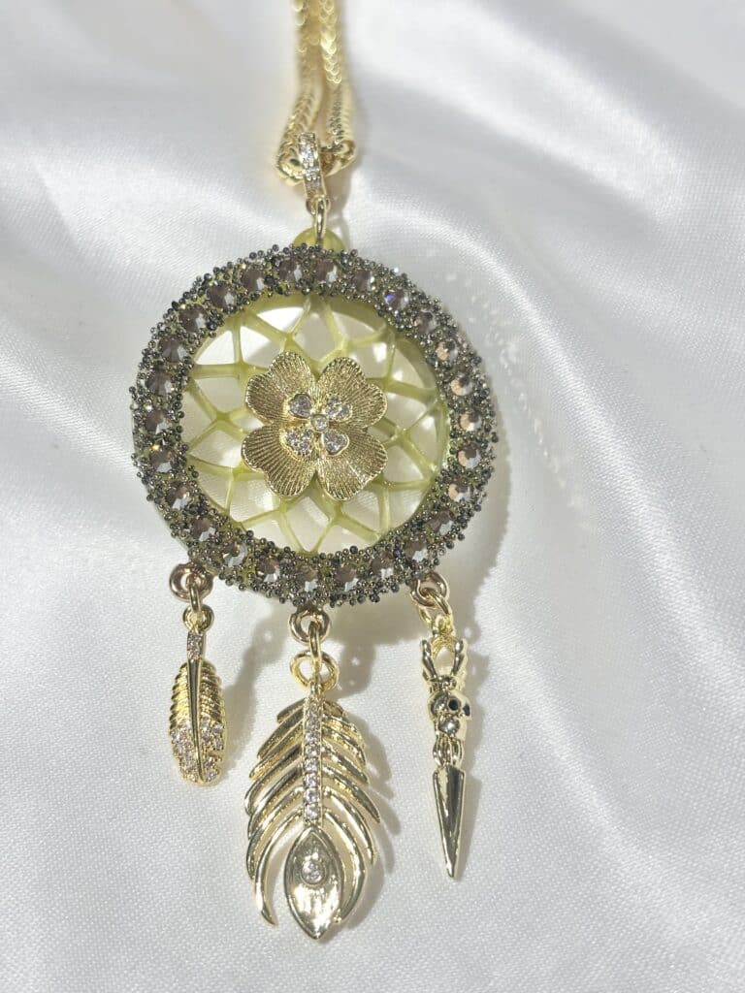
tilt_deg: -49.3
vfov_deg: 36.8
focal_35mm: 52
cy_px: 496
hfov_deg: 28.0
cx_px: 372
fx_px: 1492
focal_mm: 5.96
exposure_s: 1/228
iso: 32
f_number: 1.6
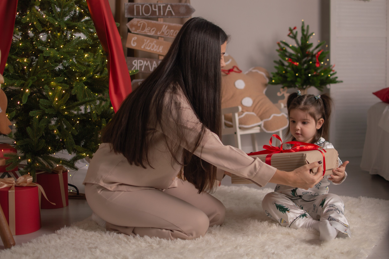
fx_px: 572
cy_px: 130
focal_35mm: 53
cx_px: 196
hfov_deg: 37.6
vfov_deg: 25.5
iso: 100
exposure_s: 1/125
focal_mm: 35
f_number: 2
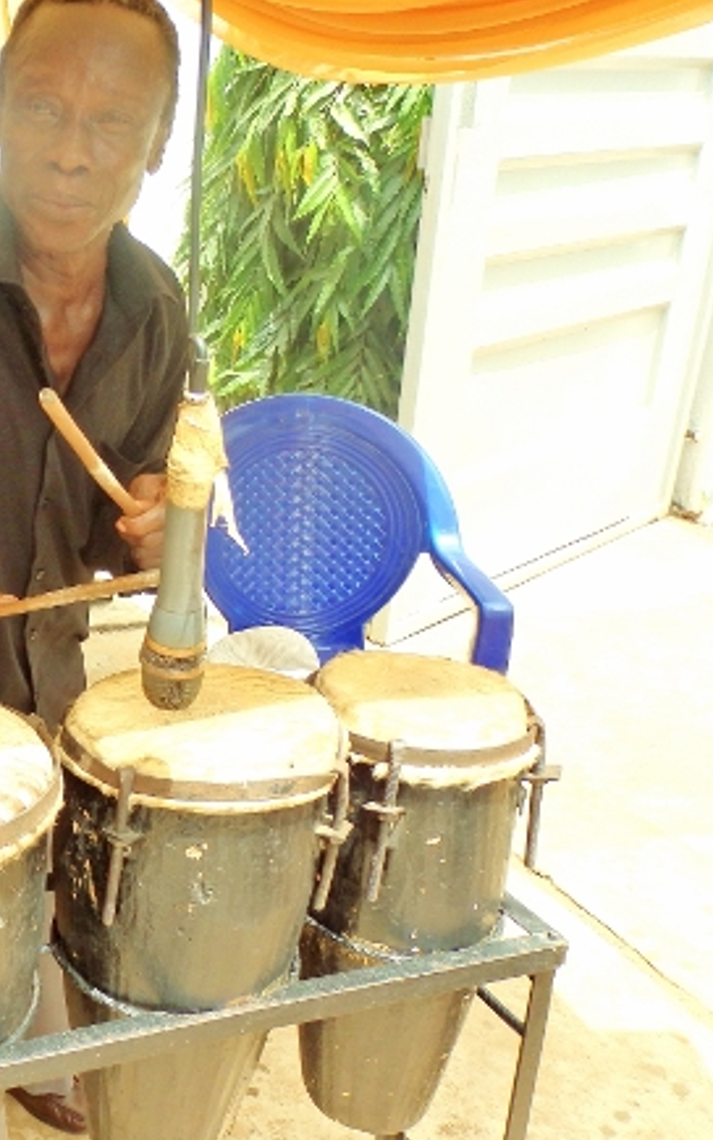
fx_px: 1212
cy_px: 590
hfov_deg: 29.6
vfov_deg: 50.4
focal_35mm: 39
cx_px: -66
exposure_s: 1/500
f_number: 3
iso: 100
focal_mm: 4.5
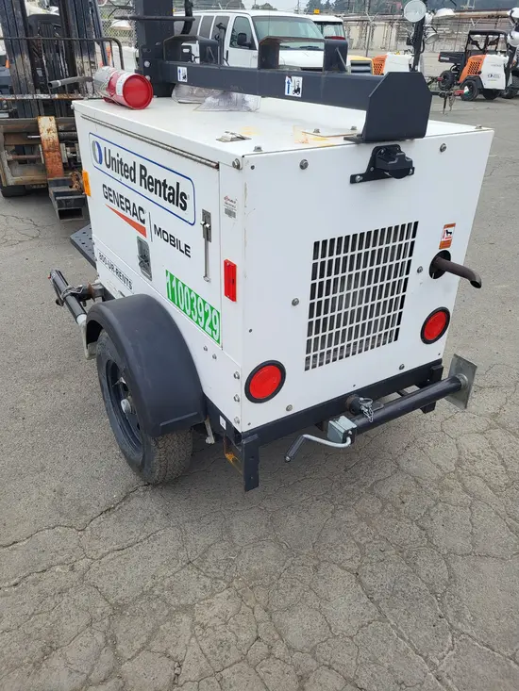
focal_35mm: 26
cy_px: 346
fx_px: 520
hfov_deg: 53.1
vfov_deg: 67.3
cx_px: 260
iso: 40
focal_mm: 5.4
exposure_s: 1/260
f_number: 1.8
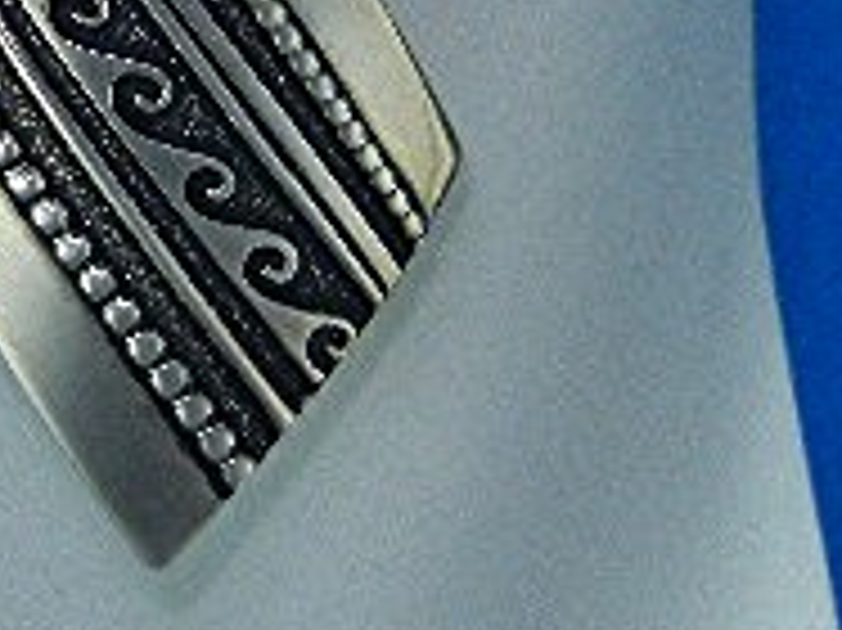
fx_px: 3743
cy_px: 50
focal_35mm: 154
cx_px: -126
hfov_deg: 12.6
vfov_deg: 9.6
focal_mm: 8.1
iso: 440
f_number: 7.6
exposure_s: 1/30
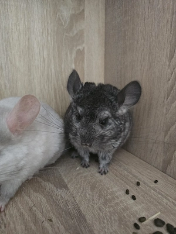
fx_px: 156
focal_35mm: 23
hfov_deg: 58.9
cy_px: 117
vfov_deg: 73.9
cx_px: 88
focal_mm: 6.3
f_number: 1.7
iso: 1600
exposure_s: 1/50.3
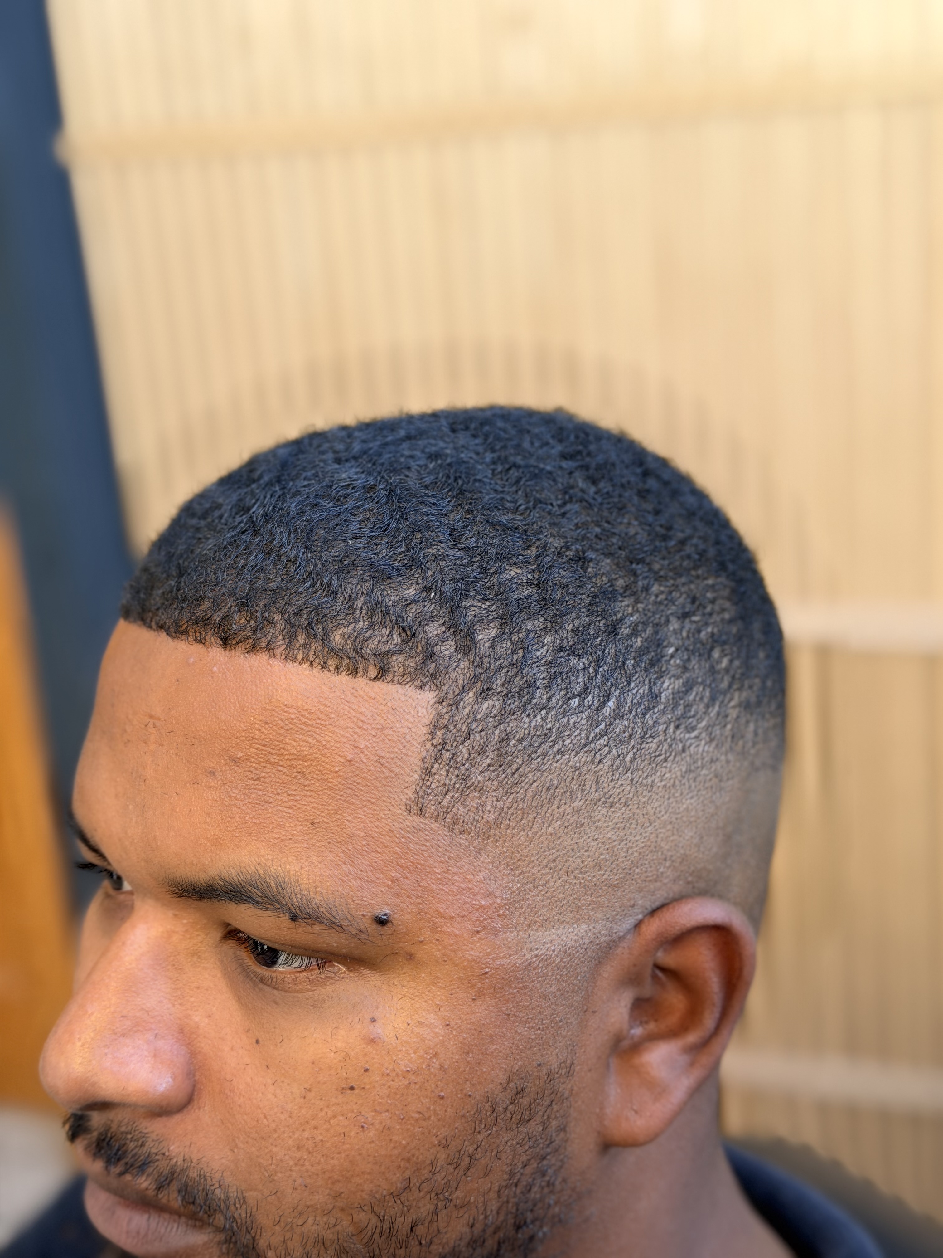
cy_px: 629
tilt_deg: -17.0
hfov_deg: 30.3
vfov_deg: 39.7
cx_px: 472
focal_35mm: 48
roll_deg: +4.7
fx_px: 1743
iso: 100
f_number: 1.78
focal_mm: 6.76
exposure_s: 1/60
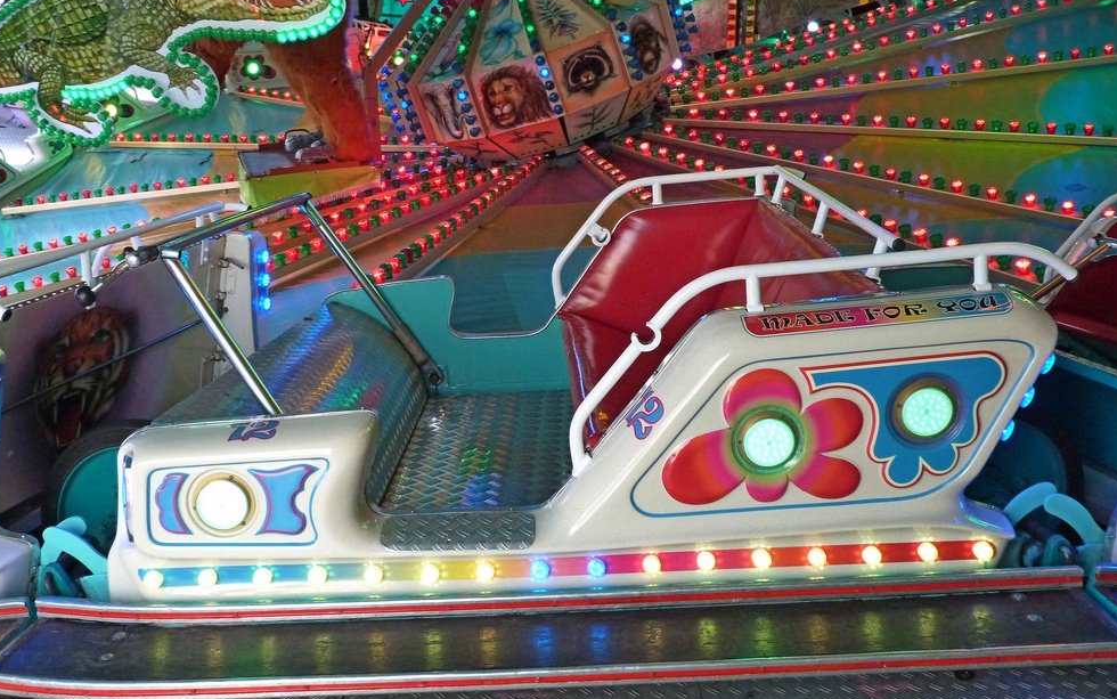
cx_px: 553
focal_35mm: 40
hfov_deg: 49.3
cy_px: 282
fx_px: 1218
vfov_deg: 31.9
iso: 500
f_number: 3.1
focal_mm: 6.5
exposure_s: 1/250
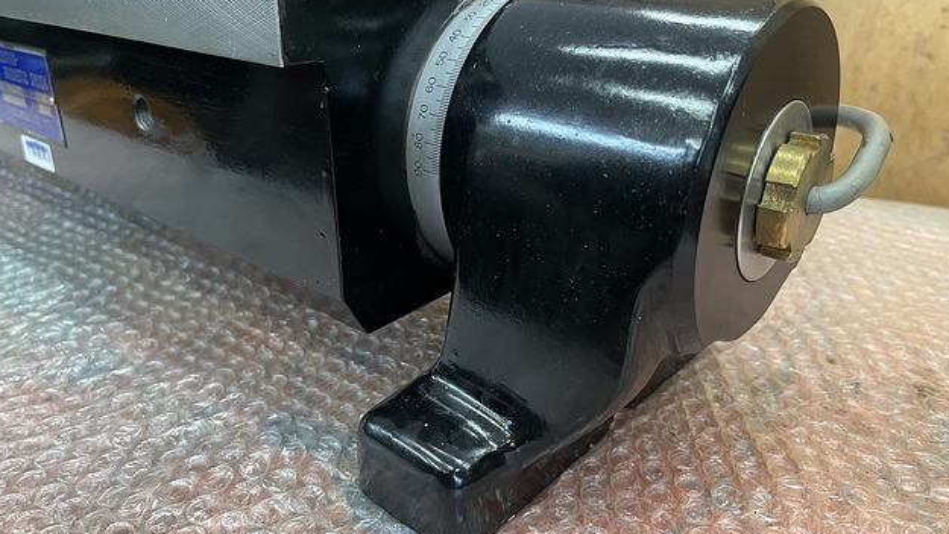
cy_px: 252
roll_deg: +0.7
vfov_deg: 40.2
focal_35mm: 29
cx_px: 472
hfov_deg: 66.0
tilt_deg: -23.9
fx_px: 730
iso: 250
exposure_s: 1/60
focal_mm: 5.1
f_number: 1.6
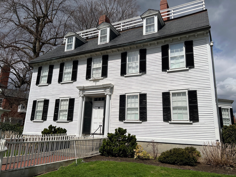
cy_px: 88
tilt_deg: +11.5
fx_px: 177
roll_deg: -0.7
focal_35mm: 26
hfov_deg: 67.3
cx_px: 118
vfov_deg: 53.1
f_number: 1.5
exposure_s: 1/11364
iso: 50
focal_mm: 5.7
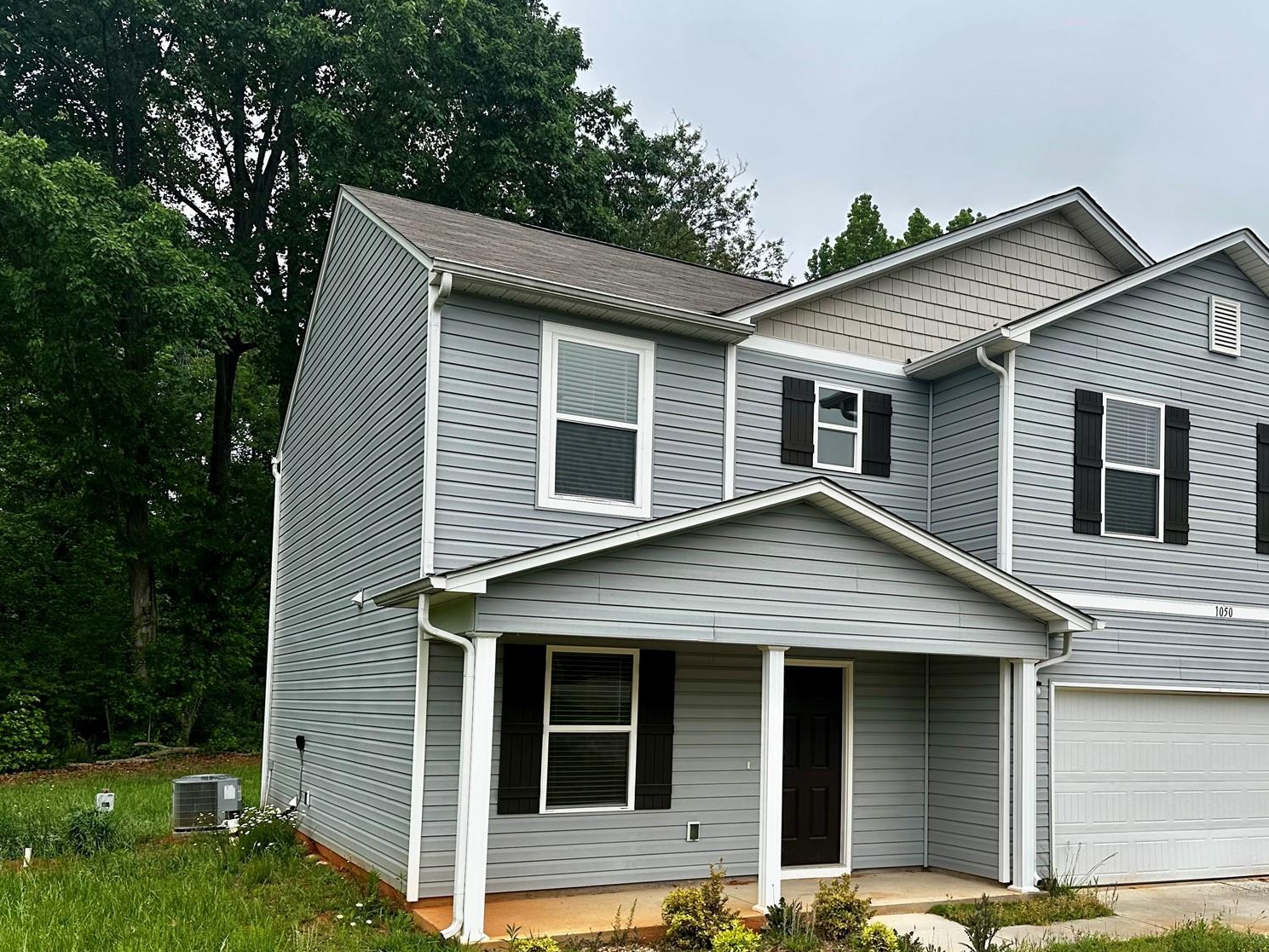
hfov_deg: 54.7
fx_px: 1210
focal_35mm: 33
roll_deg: -1.1
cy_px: 630
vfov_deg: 42.4
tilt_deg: +3.7
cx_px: 789
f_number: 1.78
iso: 80
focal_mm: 6.86
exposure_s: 1/872
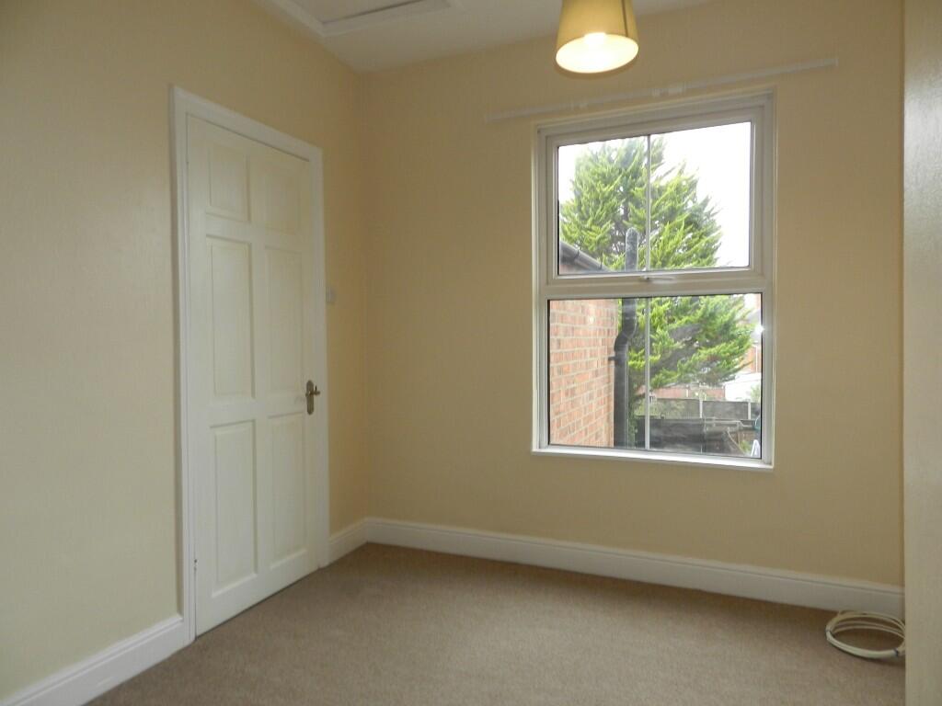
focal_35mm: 23
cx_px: 471
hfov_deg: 73.9
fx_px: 626
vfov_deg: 58.9
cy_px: 353
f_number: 3.4
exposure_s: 1/80
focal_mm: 4
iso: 160
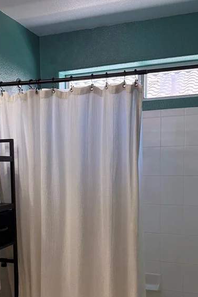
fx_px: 371
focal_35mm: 45
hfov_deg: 29.6
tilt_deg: -4.0
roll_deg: +0.5
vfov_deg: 43.1
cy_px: 191
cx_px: 60
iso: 200
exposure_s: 1/235
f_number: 1.78
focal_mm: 6.76
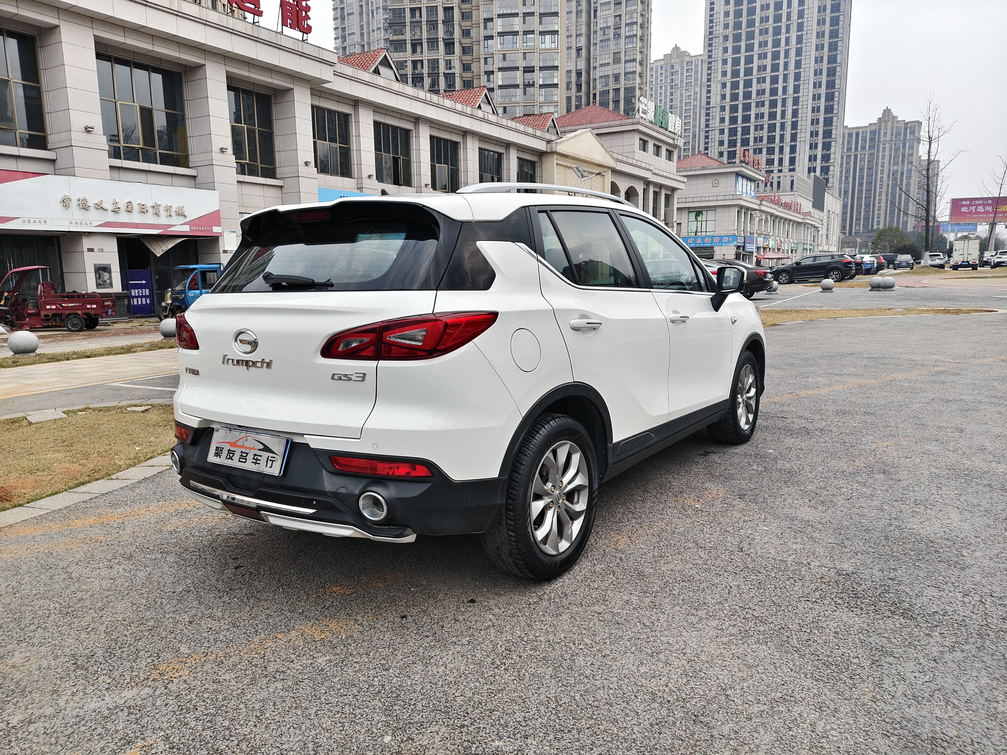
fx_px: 669
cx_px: 504
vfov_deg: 58.9
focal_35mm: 23
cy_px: 378
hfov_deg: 73.9
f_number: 1.88
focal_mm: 5.56
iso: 71
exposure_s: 1/532
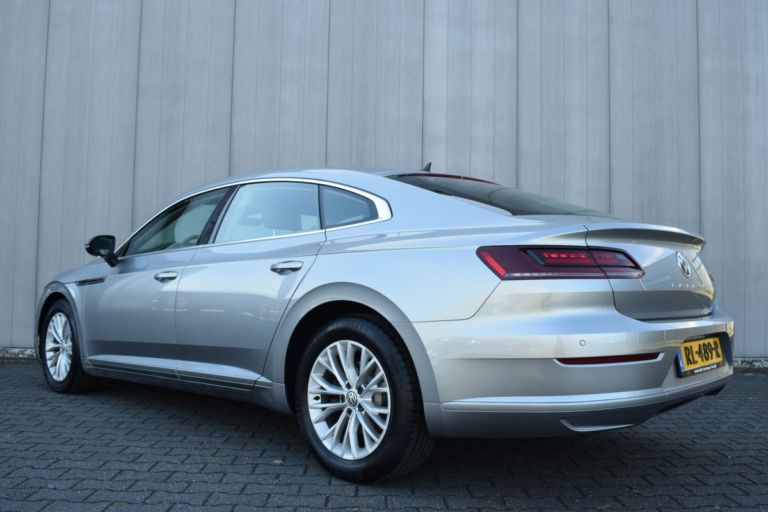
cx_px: 384
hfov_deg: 57.2
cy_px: 256
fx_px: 704
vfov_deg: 40.0
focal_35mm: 33
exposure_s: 1/200
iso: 400
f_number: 7.1
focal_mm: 22
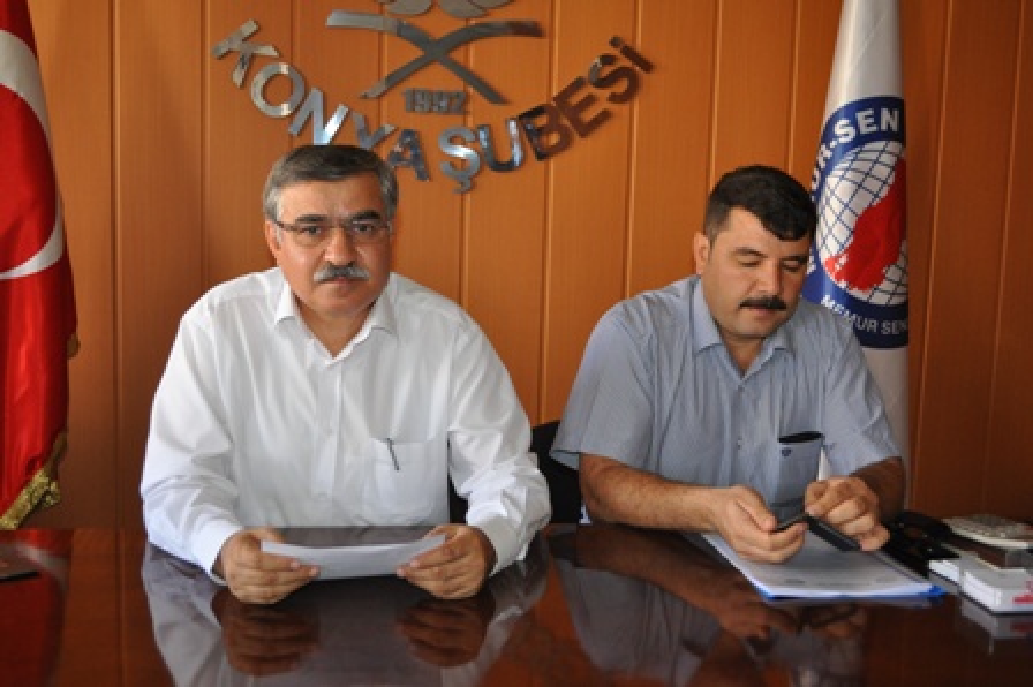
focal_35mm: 39
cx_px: 516
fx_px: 1118
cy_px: 344
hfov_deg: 49.6
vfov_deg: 34.2
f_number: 4.2
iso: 800
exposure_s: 1/60
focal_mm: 26
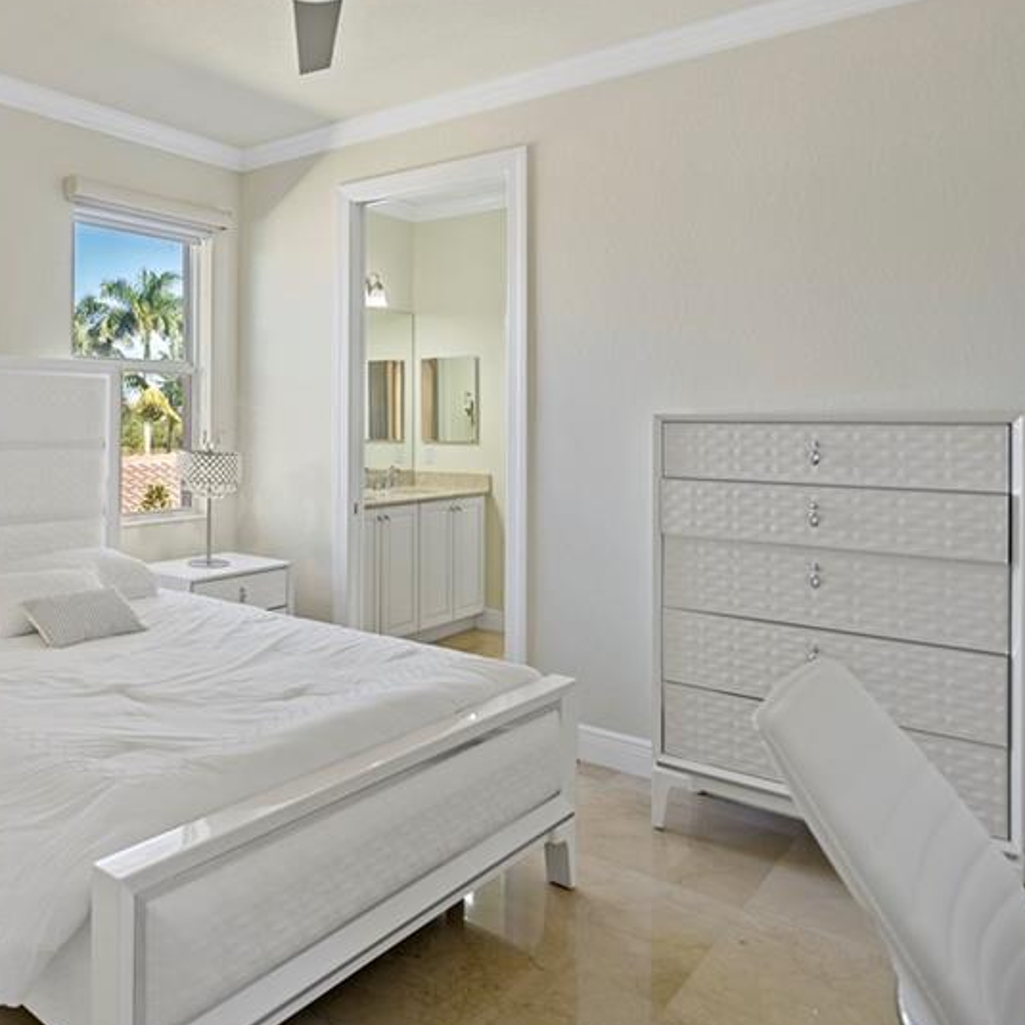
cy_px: 416
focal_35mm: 26
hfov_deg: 56.1
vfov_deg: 60.5
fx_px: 871
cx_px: 192
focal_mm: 16
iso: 100
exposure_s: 1/8
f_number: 4.5
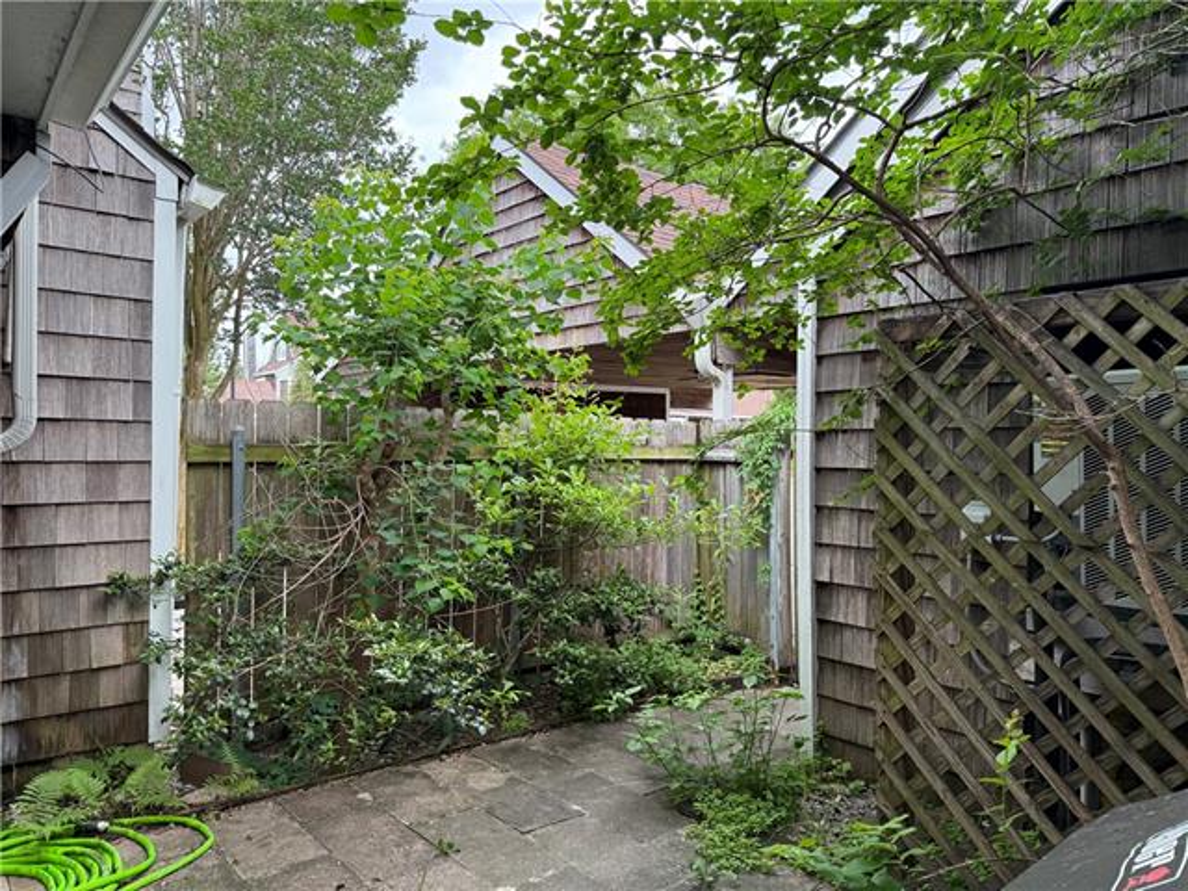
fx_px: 824
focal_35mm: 24
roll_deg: -0.8
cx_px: 594
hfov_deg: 71.6
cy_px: 446
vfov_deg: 56.8
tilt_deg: -0.4
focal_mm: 6.76
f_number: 1.78
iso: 100
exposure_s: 1/322
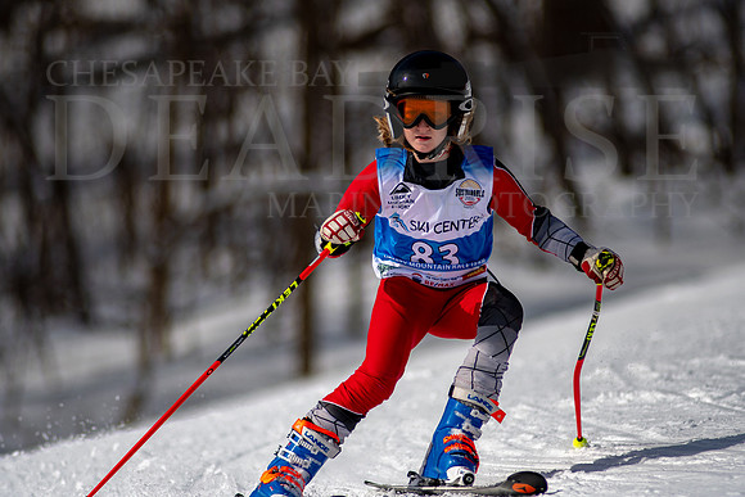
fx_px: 9314
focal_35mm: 450
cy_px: 248
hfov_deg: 4.6
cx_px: 372
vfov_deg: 3.1
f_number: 2.8
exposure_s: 1/8000
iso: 100
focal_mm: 300
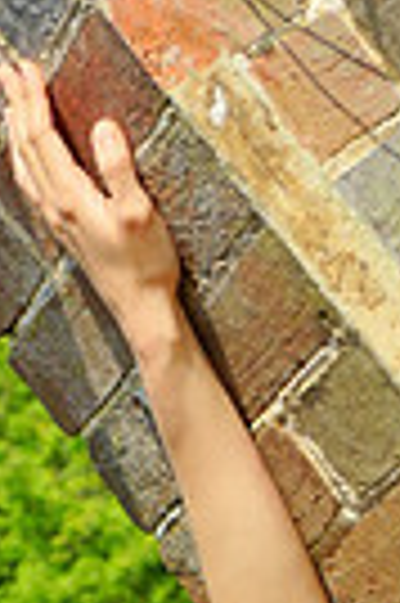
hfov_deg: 6.0
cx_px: -13
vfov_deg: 8.8
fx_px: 3787
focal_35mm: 227
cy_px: 932
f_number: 5.6
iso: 250
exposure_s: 1/1250
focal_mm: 45
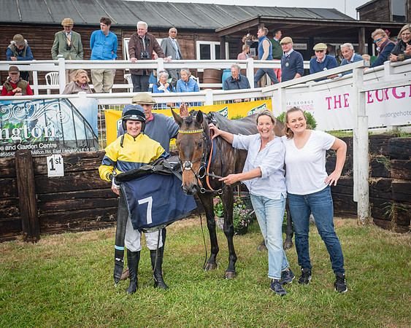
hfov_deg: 45.2
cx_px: 191
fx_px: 493
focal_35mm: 41
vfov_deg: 36.8
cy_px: 164
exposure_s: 1/400
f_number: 5
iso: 400
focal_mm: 24
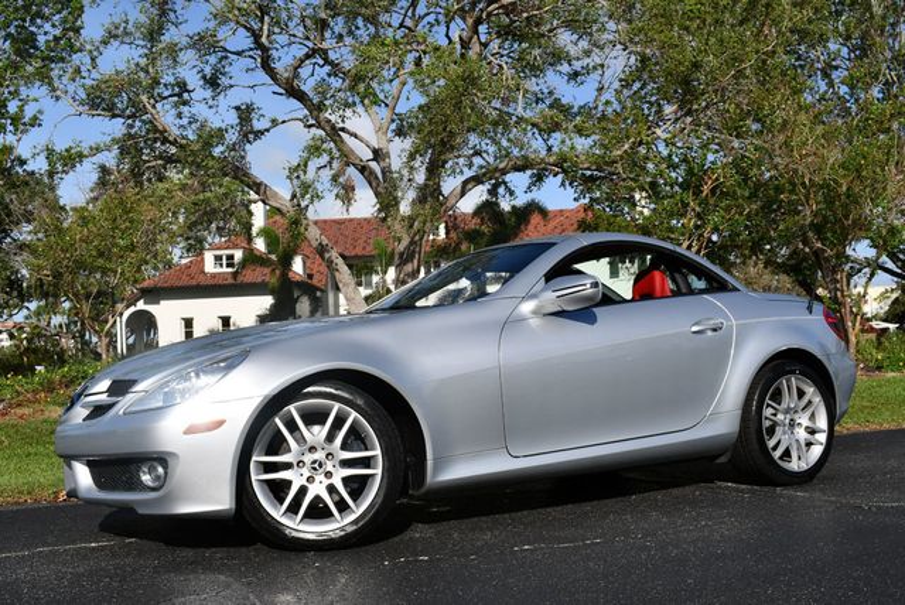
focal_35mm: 40
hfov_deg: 48.4
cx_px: 452
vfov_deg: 33.5
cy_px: 302
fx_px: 1006
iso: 100
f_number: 10
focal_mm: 20
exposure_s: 1/400
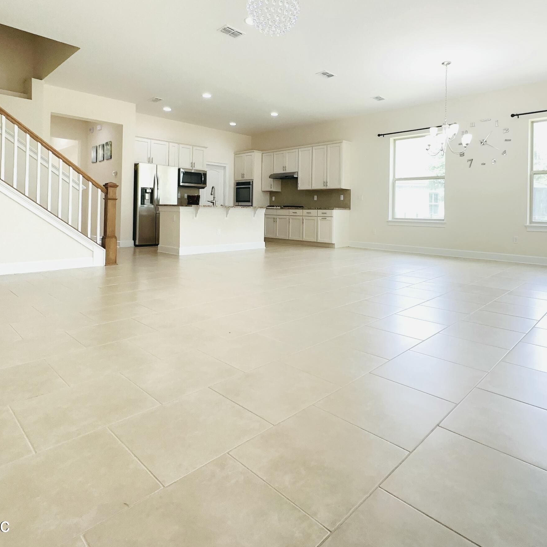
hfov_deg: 72.0
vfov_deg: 71.1
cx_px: 294
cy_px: 209
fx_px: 375
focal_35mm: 21
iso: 125
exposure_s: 1/120
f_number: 2.2
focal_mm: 2.22
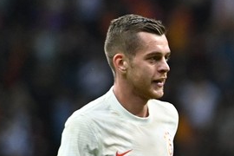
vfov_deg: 1.0
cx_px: 491
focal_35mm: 1389
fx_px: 9028
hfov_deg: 1.5
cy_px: 206
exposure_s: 1/1000
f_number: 4
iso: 2000
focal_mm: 300
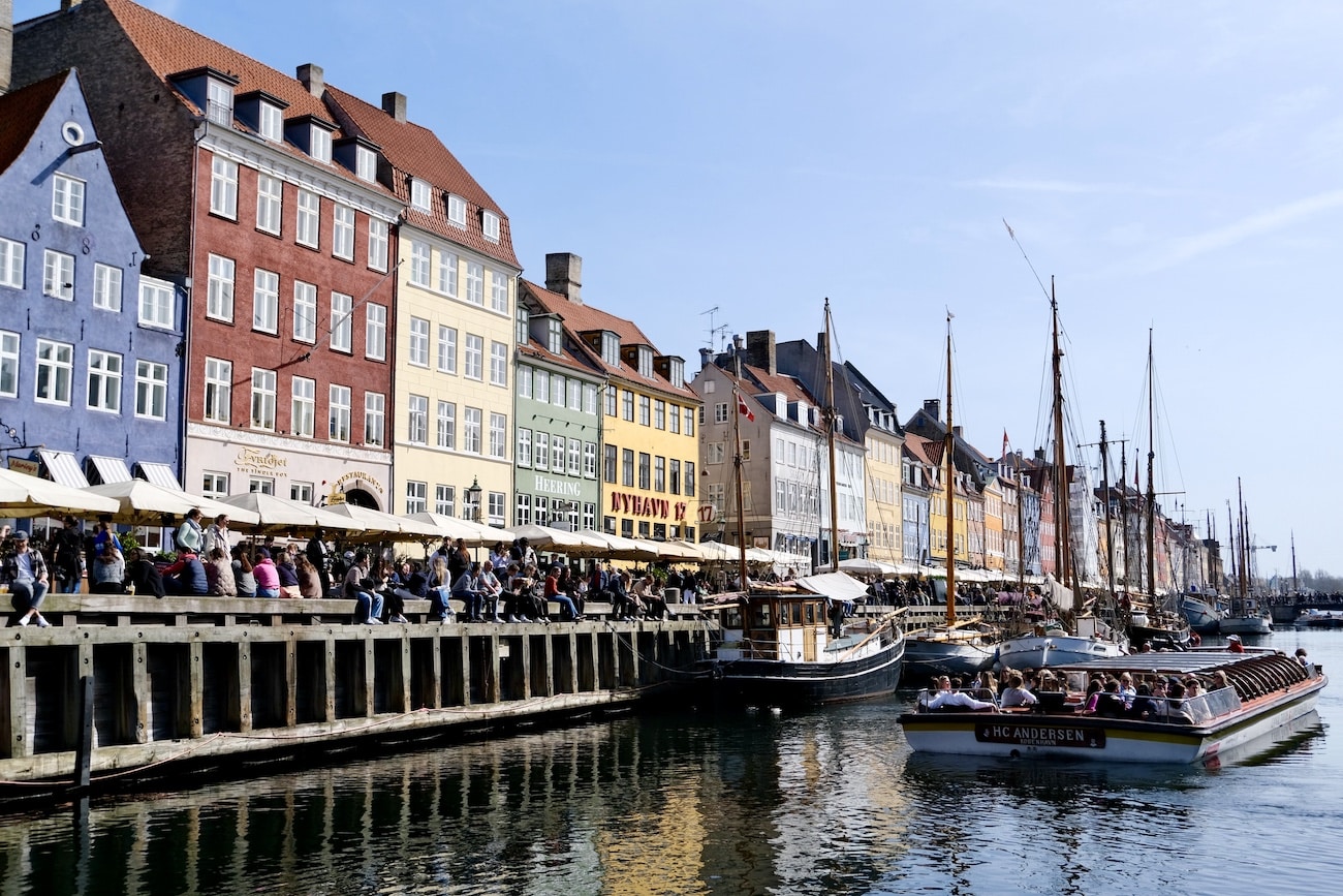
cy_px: 448
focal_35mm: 38
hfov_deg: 50.7
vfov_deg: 35.1
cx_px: 672
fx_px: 1418
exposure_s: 1/1600
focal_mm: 25.6
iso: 320
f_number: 5.6
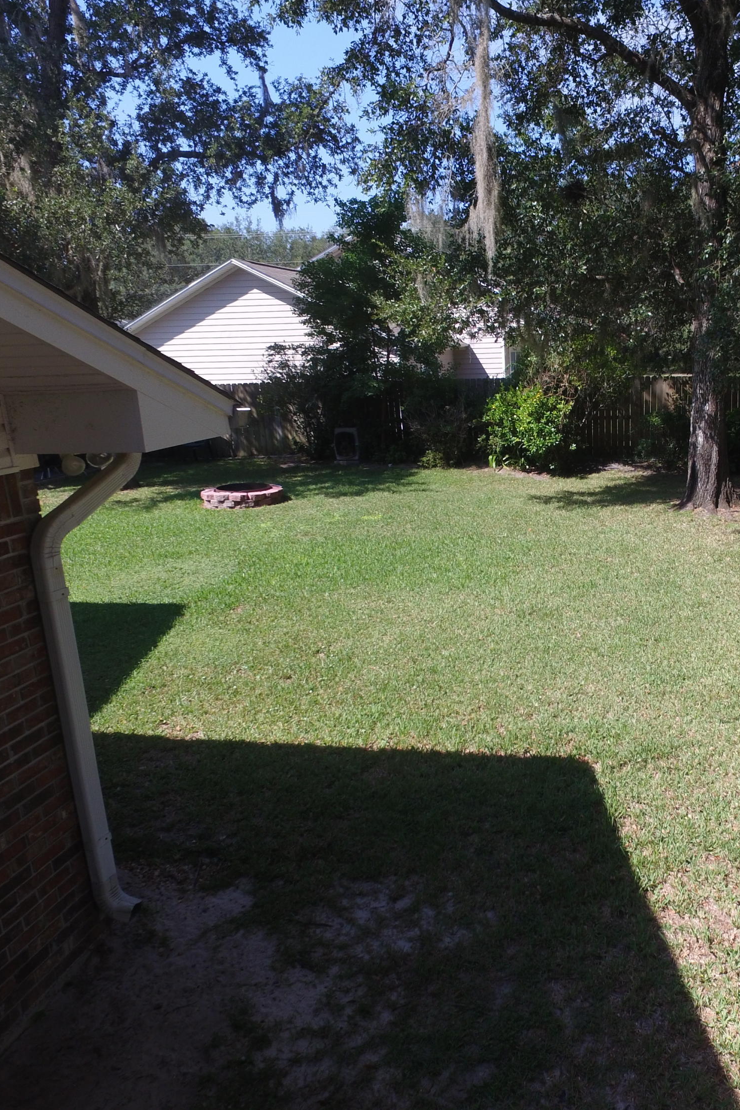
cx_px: 593
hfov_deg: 44.2
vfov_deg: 65.5
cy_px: 557
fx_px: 863
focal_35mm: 28
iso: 100
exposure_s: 1/501
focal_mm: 3.61
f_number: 2.8
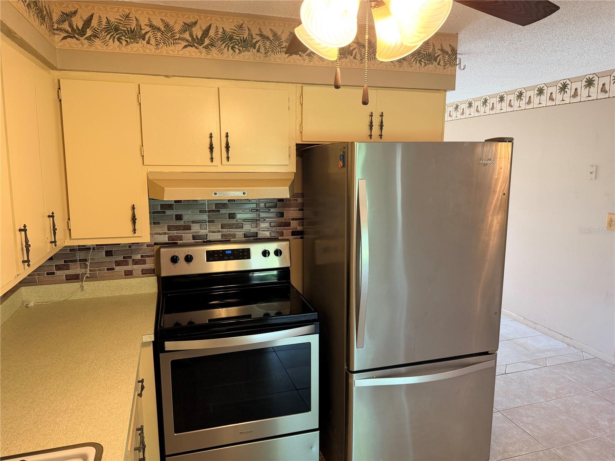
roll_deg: +0.0
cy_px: 230
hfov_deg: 71.6
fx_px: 426
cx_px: 308
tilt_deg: -9.9
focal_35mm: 24
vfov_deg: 56.8
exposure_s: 1/60
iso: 160
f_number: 1.78
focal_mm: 6.76
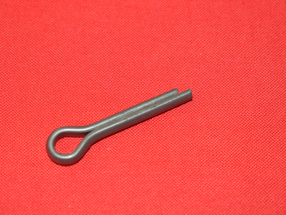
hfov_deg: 18.4
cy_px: 112
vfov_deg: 13.9
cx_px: 127
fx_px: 881
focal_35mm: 107
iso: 800
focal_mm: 55
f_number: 5.6
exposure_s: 1/60
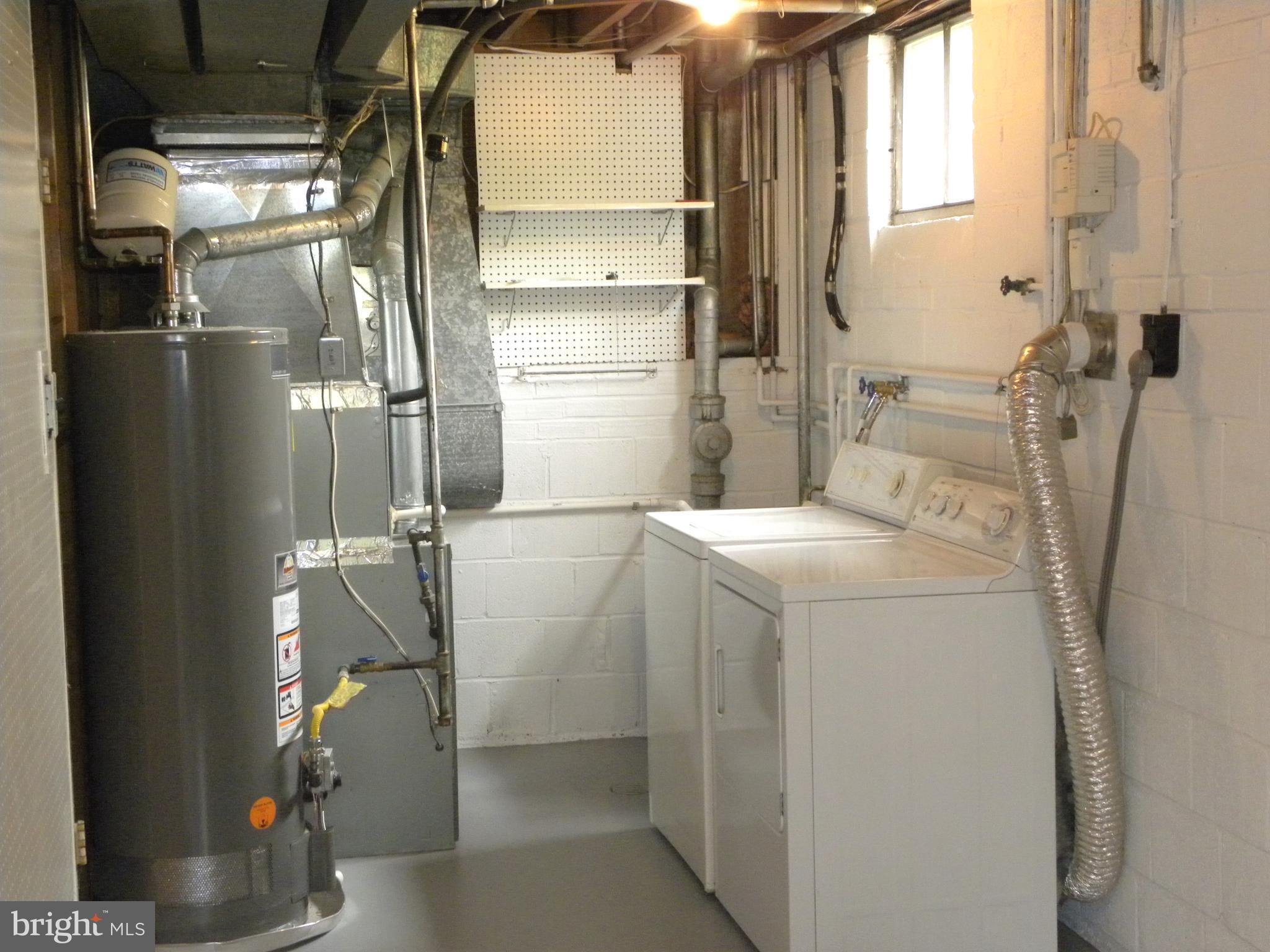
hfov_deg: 36.8
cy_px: 476
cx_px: 635
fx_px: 1908
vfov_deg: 28.0
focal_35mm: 52
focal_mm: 9.2
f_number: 3.5
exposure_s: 1/32.6
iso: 400
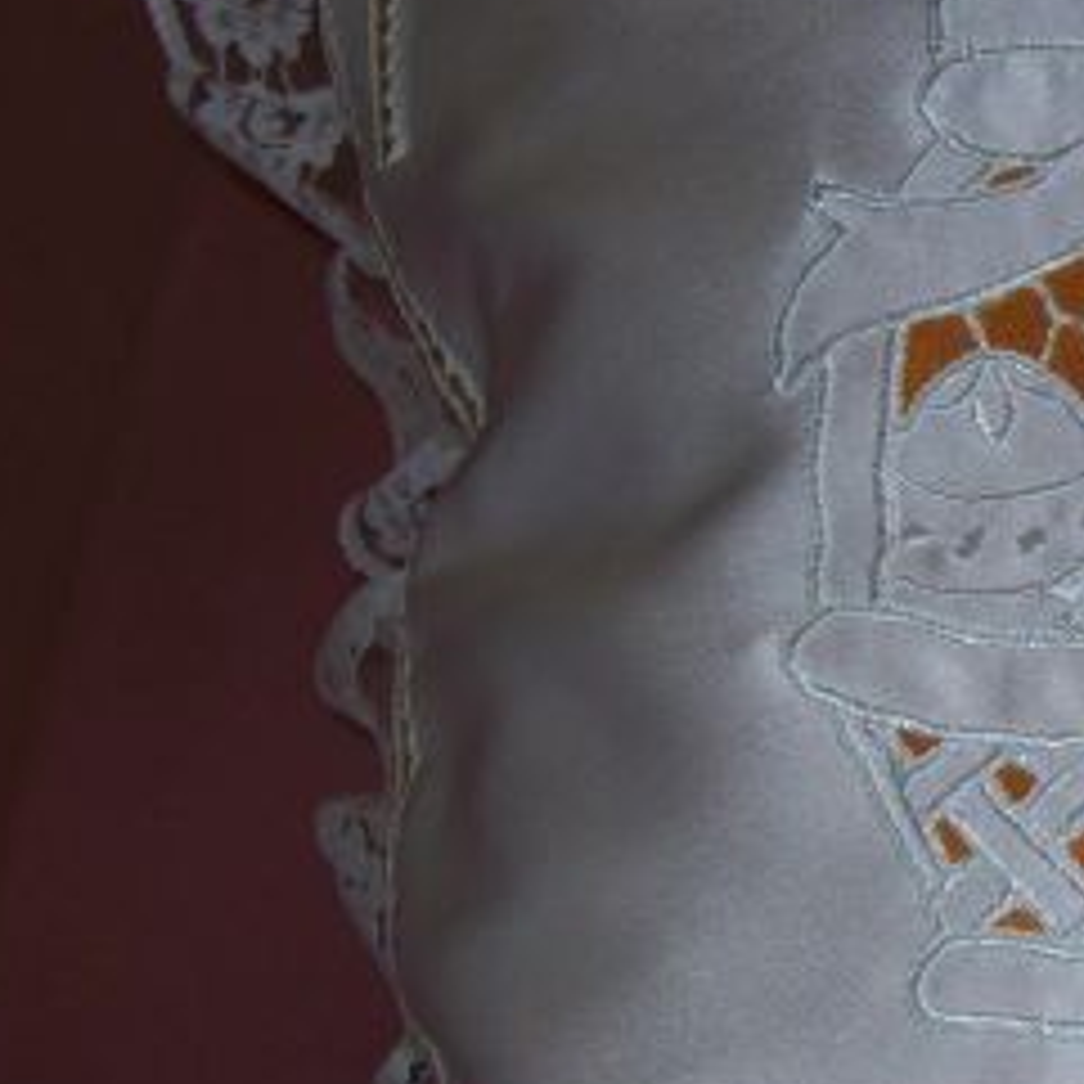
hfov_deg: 20.8
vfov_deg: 21.8
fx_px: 2799
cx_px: 1214
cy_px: 722
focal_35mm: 79
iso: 80
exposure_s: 1/64
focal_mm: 6
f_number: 2.7
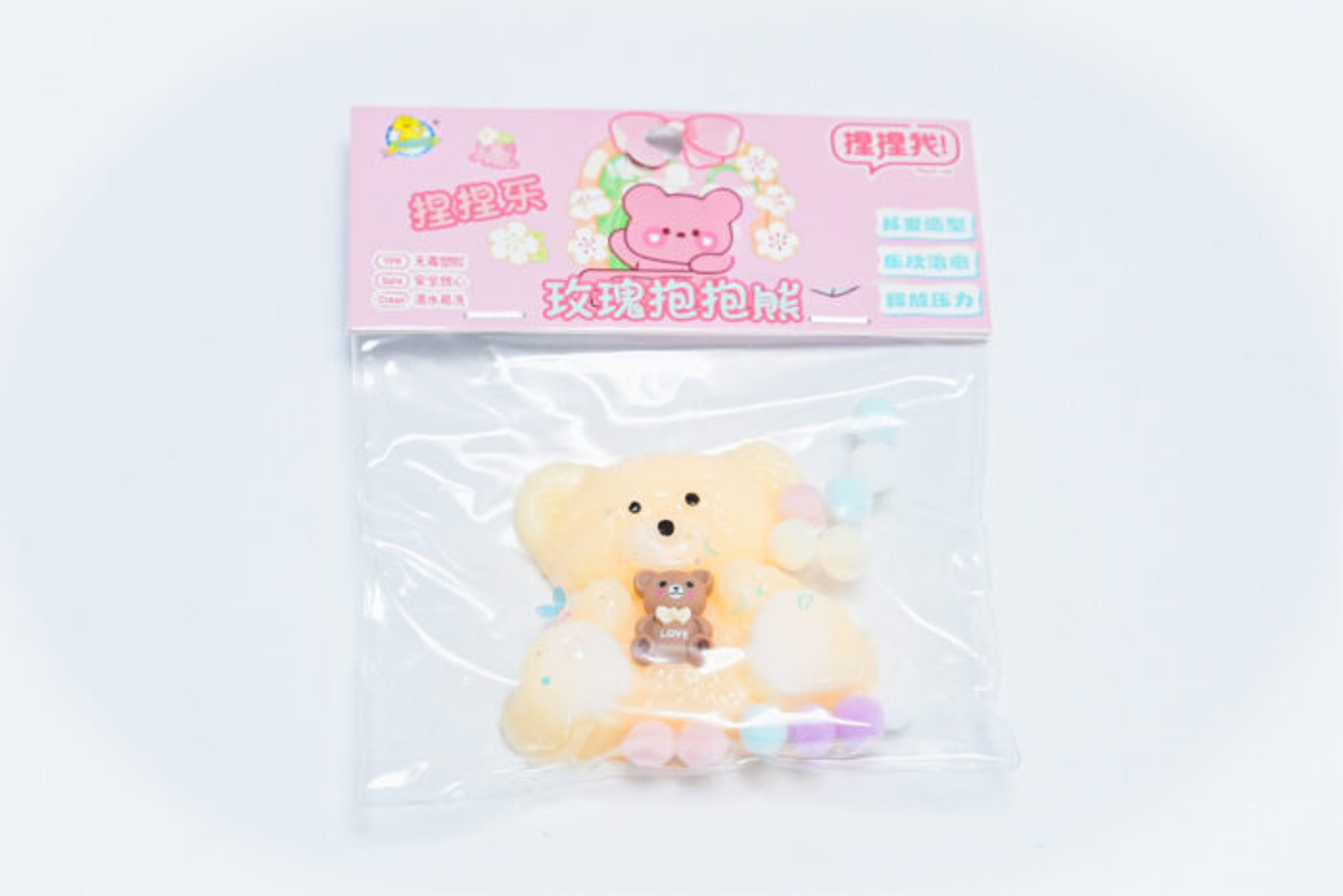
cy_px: 448
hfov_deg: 23.4
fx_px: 3246
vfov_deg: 15.7
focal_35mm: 87
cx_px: 672
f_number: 5
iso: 3200
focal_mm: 58
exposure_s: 1/640
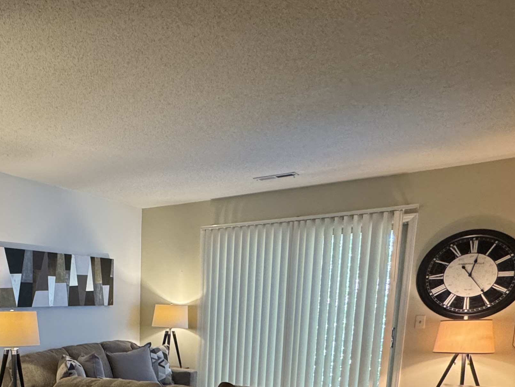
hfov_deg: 47.8
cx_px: 62
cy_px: 399
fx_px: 521
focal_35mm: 35
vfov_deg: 36.1
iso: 400
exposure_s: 1/60
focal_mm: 2.22
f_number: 2.2
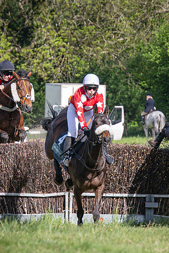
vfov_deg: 3.2
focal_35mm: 647
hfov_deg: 2.1
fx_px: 4556
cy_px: 152
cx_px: 103
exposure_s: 1/2500
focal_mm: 155
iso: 400
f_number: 4
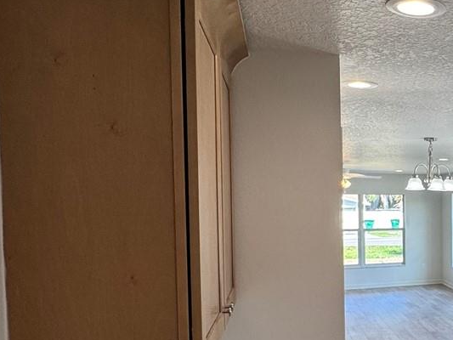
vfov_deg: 34.0
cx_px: 528
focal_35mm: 42
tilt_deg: -2.5
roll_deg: +0.1
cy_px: 230
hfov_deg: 36.1
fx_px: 550
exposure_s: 1/120
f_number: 2.2
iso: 64
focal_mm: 2.22
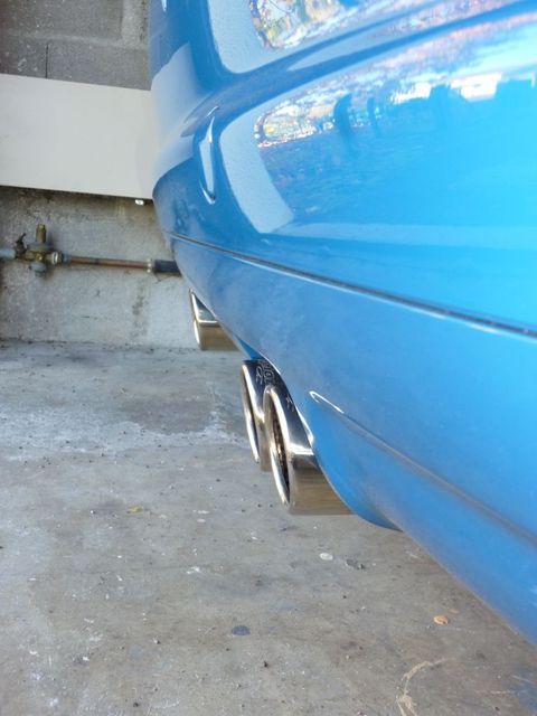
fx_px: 724
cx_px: 268
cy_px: 358
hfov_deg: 40.7
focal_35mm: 35
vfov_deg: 52.6
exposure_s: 1/30
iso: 125
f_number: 3.8
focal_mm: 6.3
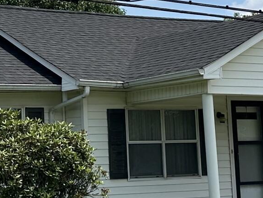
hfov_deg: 15.5
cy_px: 18
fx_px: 958
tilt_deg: +10.1
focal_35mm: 126
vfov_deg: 11.7
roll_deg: +0.5
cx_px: 45
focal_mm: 6.86
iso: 80
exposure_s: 1/6623
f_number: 1.78
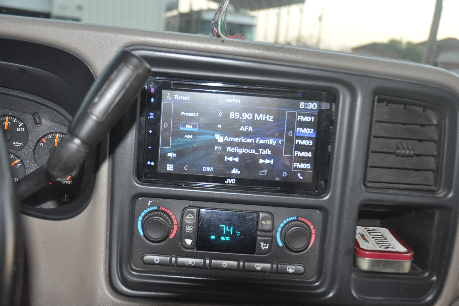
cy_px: 156
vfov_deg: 32.2
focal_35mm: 42
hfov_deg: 46.9
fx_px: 529
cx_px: 233
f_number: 3.8
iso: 800
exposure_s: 1/60
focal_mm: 27
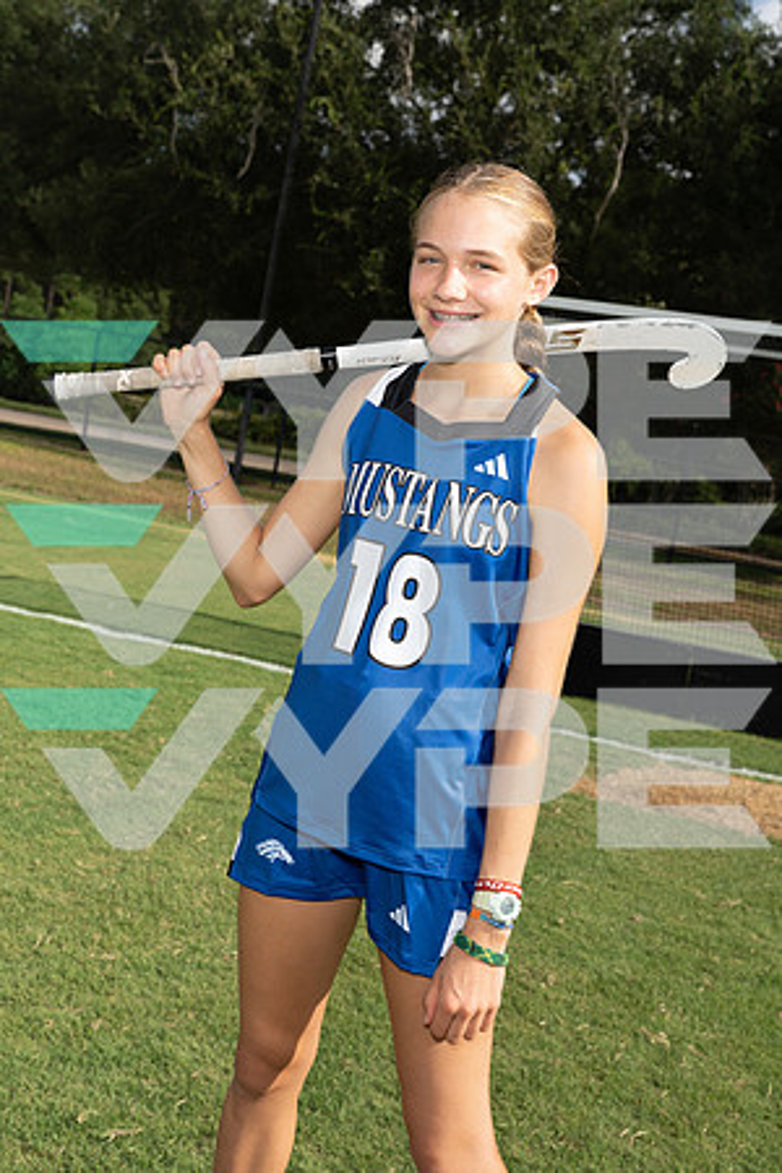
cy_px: 586
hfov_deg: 28.6
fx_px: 1531
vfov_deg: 41.9
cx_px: 391
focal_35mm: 47
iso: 125
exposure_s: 1/250
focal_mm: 47
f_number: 8
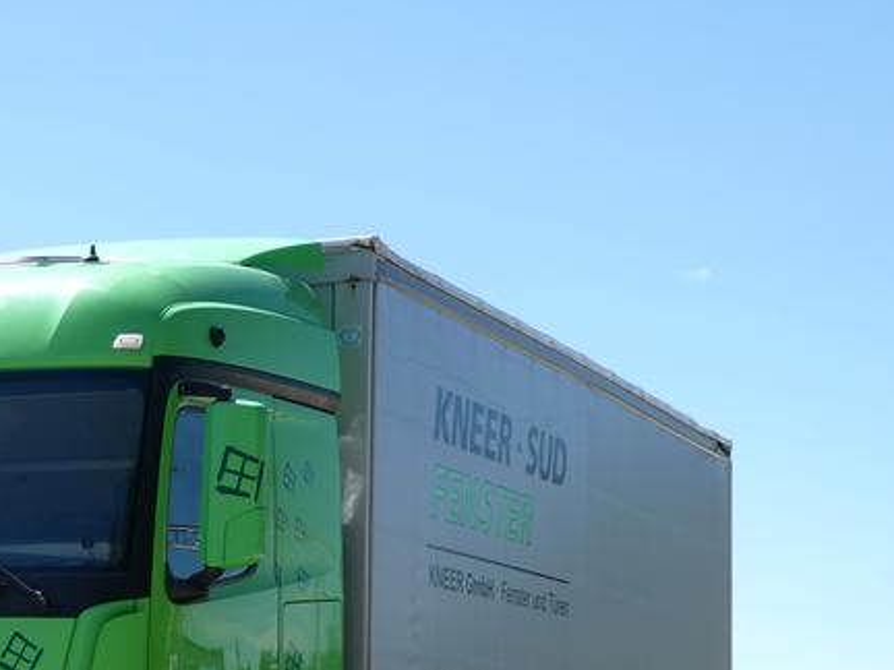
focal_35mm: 100
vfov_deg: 14.6
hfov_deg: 19.4
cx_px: 126
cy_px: 612
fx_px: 2583
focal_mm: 9.6
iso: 80
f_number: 4.1
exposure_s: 1/400
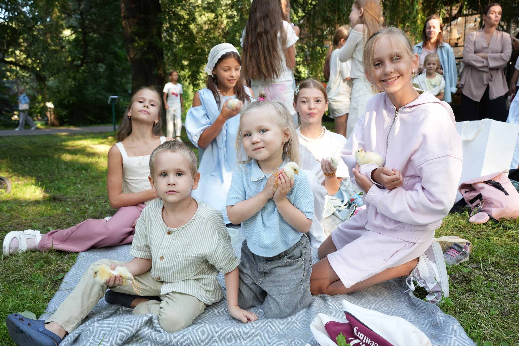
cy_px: 173
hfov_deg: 60.3
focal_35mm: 31
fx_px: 447
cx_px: 260
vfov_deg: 42.3
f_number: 6.3
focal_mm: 31
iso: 800
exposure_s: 1/125
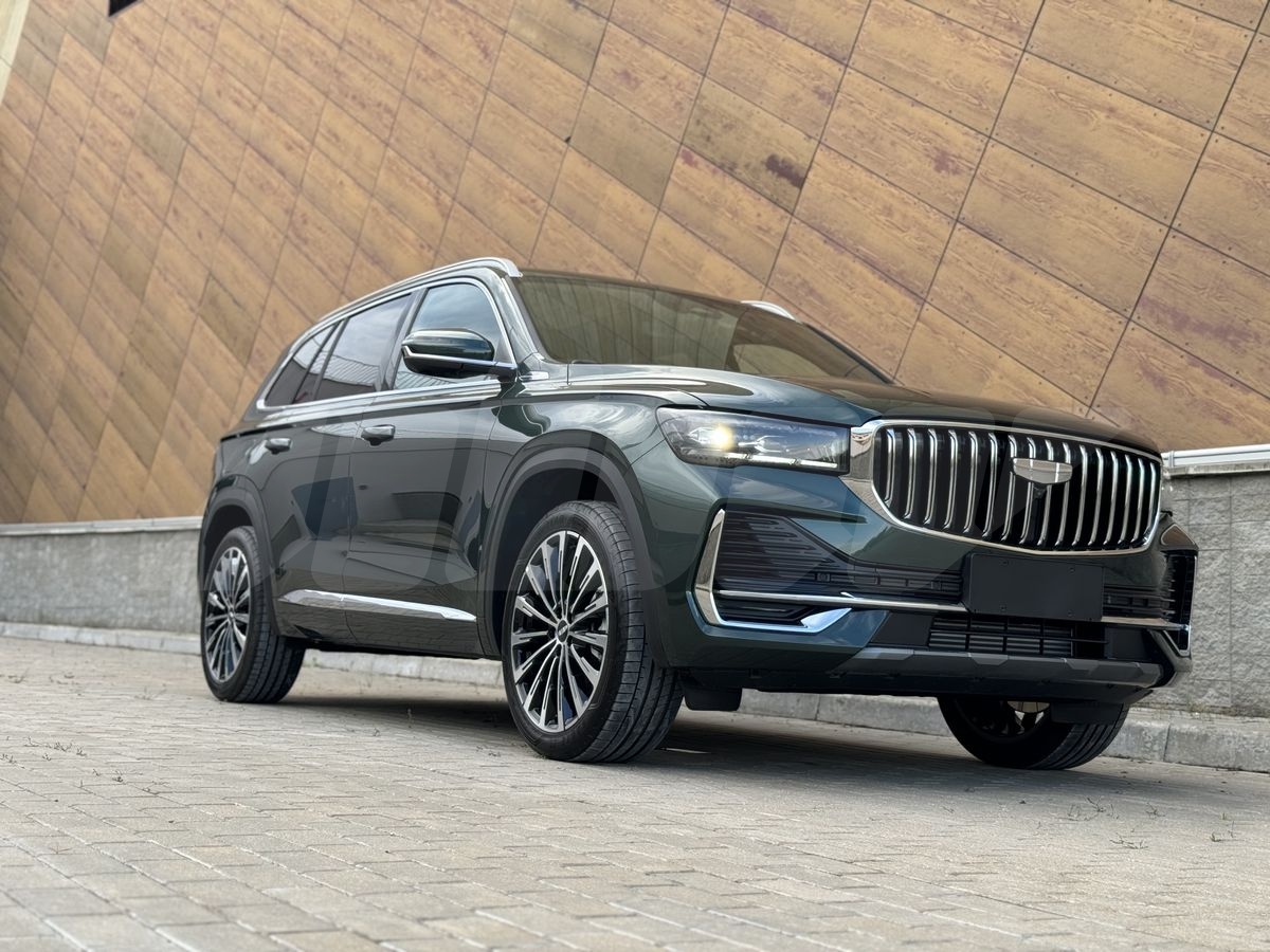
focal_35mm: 48
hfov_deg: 39.7
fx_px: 1761
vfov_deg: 30.3
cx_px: 635
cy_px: 476
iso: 64
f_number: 1.78
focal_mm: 6.86
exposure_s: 1/347
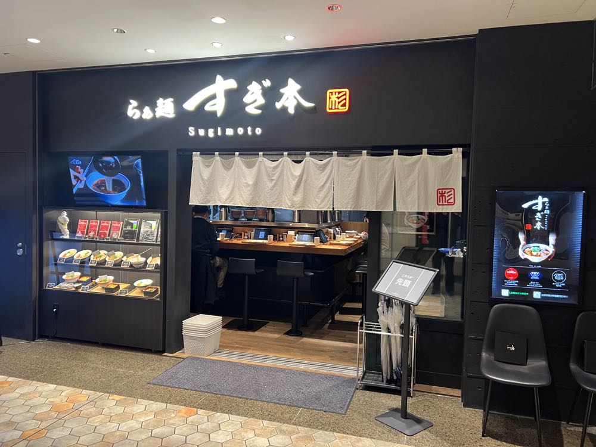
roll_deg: -0.9
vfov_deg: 53.1
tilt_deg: -2.1
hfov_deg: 67.3
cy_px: 224
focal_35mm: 26
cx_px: 298
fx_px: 448
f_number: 1.5
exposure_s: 1/71
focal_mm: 5.7
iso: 125
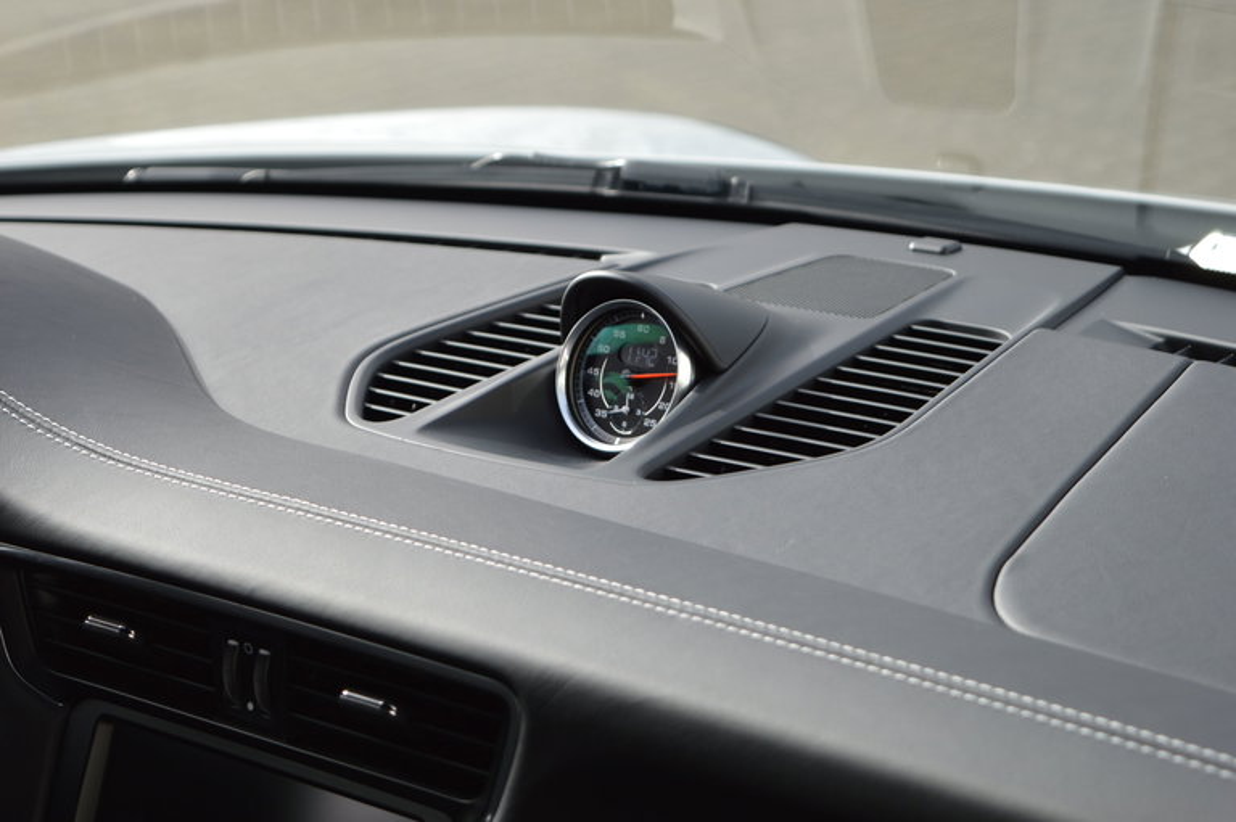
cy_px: 411
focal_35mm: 82
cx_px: 618
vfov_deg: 16.5
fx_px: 2831
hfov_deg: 24.6
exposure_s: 1/125
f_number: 5.6
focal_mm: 55
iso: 100
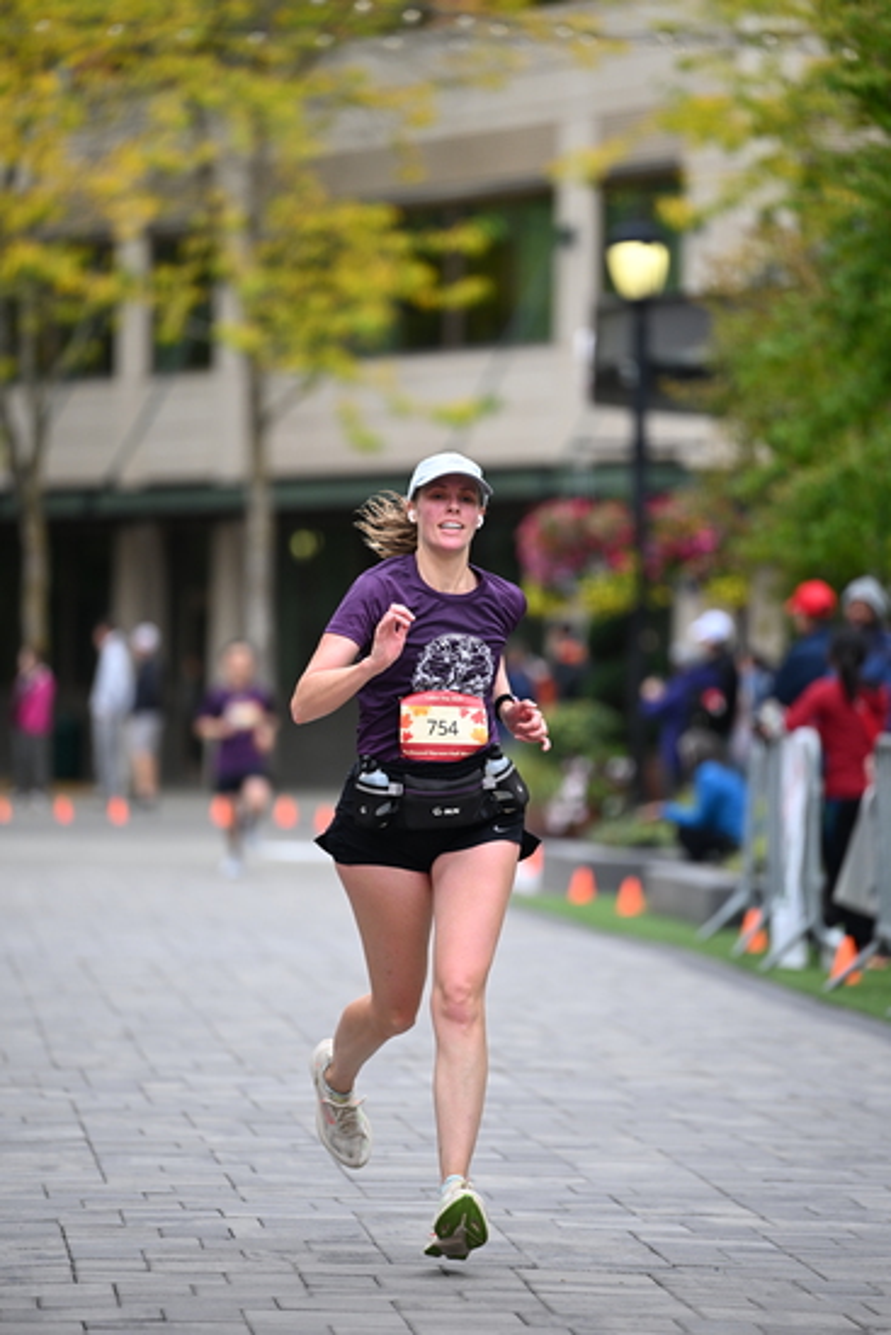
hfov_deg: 6.9
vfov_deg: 10.3
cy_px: 668
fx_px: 7420
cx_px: 446
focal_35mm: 200
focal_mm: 200
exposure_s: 1/2000
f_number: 2.8
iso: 640
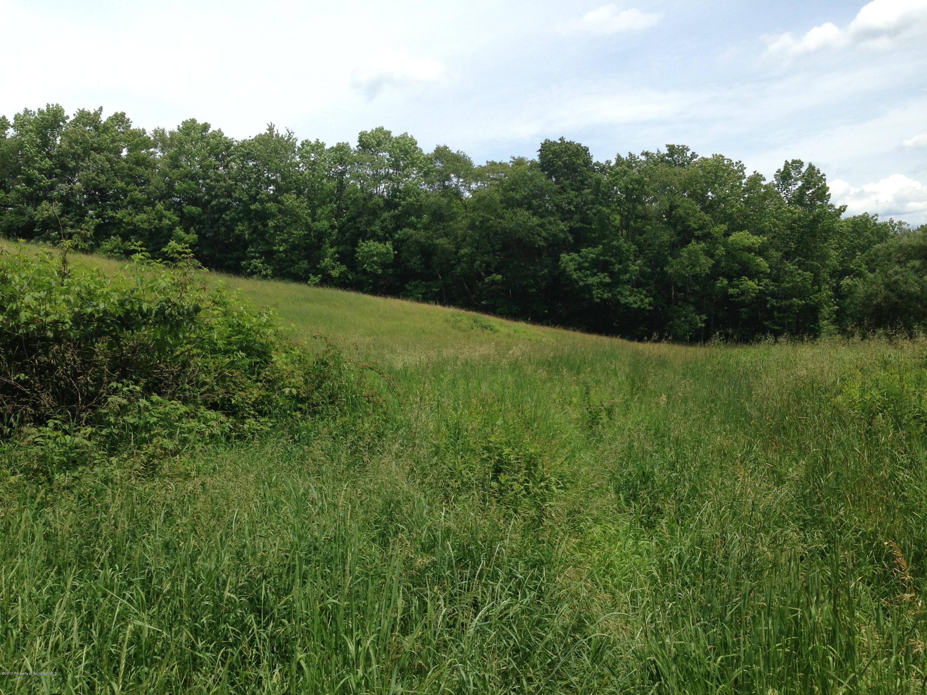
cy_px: 348
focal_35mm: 33
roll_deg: +2.3
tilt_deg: -2.8
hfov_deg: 55.4
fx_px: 884
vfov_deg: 42.9
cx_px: 464
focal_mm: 4.12
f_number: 2.4
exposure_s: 1/1355
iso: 50
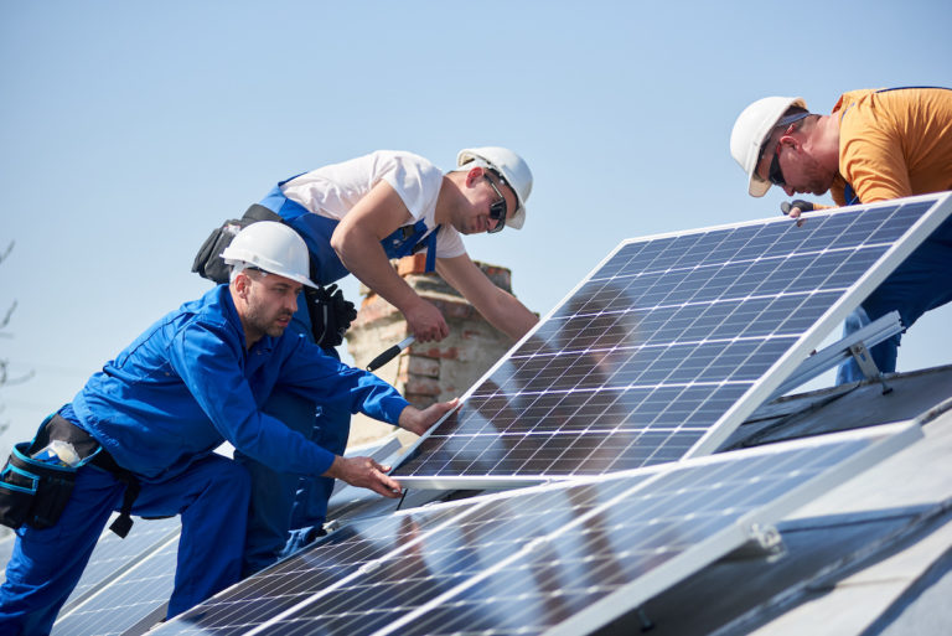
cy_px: 318
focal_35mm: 120
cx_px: 476
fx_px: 3175
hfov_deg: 17.1
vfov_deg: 11.4
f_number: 2.8
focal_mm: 120
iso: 100
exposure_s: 1/2500
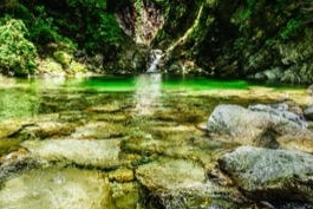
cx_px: 154
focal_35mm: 29
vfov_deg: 45.0
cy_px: 112
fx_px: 252
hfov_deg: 63.6
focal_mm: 16
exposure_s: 1/320
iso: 200
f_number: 4
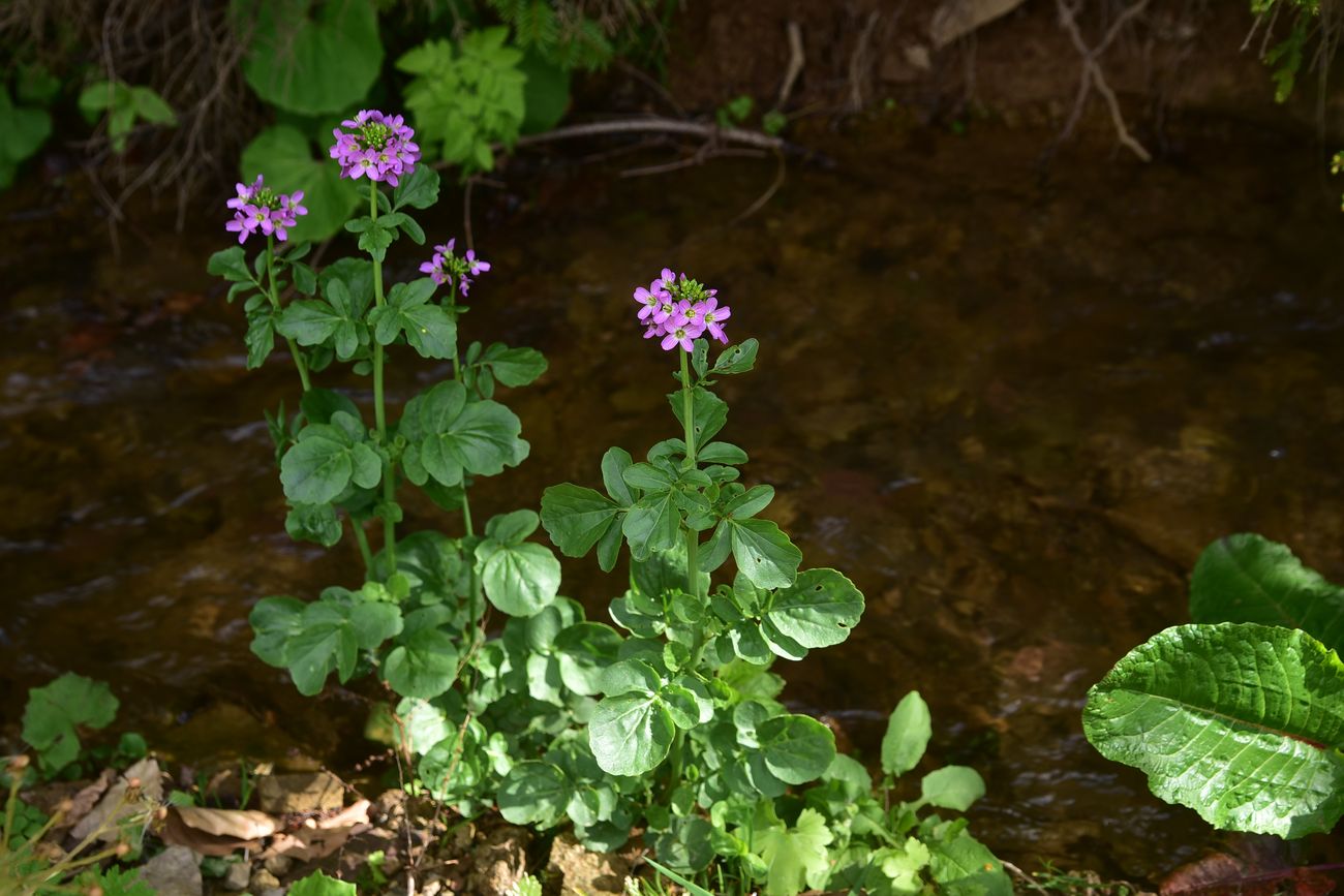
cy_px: 448
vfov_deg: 27.0
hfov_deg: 39.6
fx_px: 1867
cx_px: 672
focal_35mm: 50
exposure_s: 1/160
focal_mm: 50
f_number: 8
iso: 200
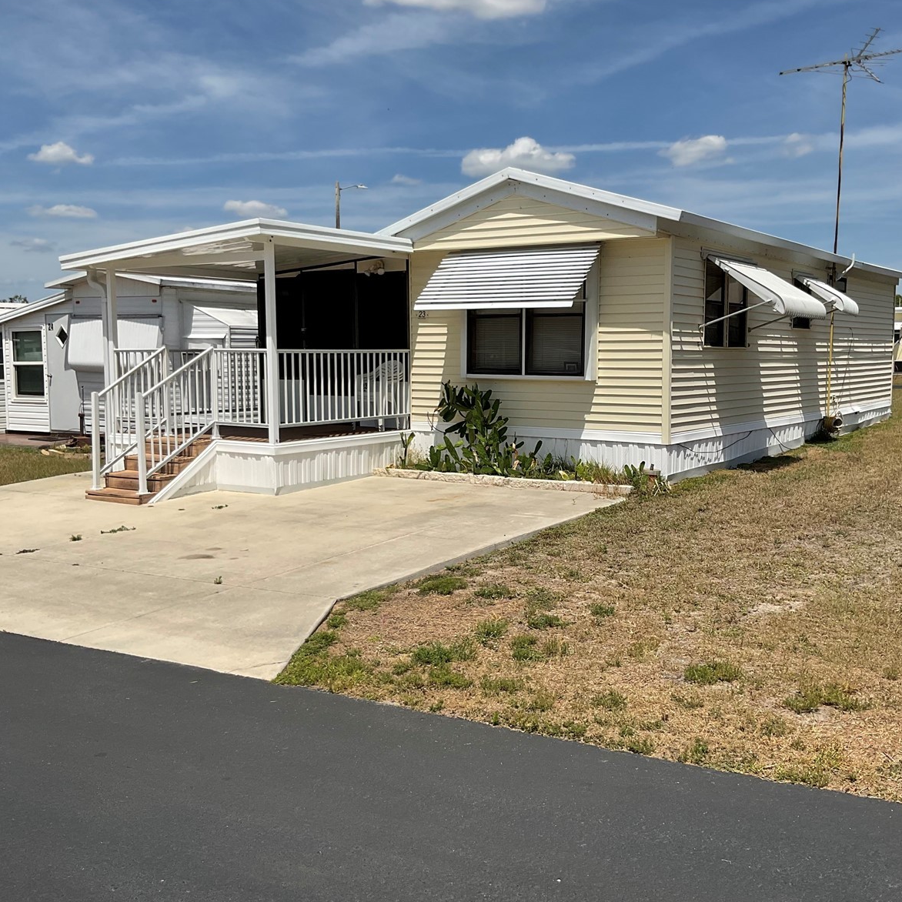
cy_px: 453
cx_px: 528
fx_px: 1032
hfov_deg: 47.0
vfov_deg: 47.2
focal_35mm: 35
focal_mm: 3
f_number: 1.8
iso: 20
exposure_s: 1/4065
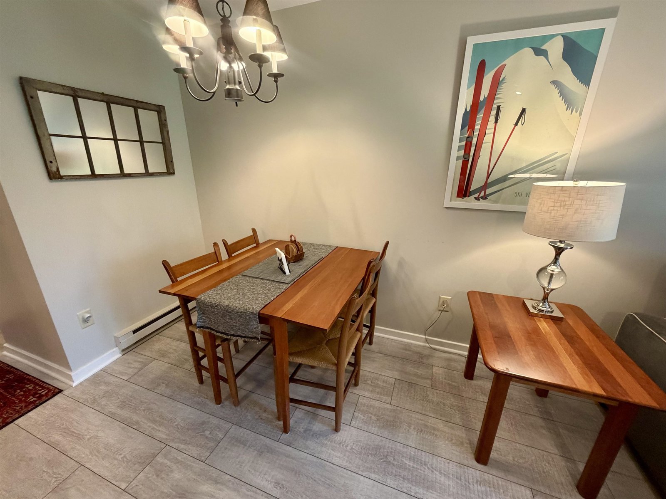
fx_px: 269
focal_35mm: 14
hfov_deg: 102.1
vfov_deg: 85.7
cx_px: 333
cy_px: 250
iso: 400
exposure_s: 1/60
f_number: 2.2
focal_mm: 2.22
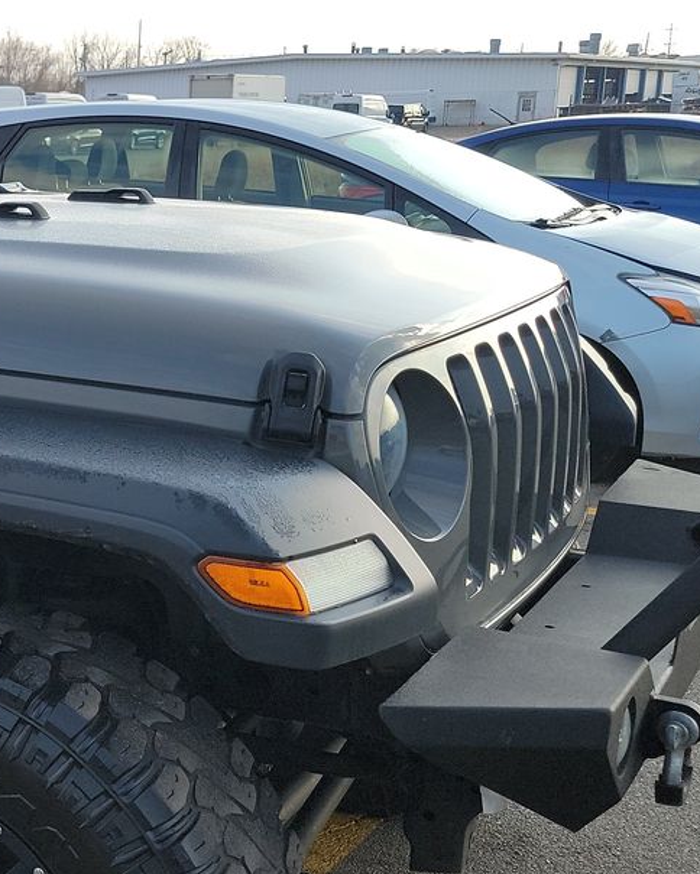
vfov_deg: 30.5
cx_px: -299
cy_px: 404
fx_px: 1606
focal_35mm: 62
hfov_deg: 21.3
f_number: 1.8
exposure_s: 1/458
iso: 50
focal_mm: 6.7
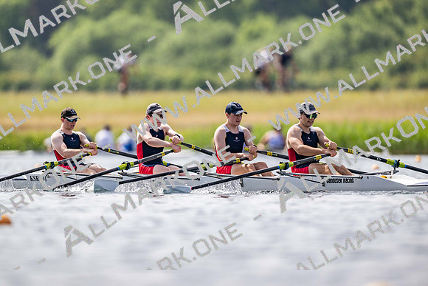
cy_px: 143
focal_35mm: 600
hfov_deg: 3.4
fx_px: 7135
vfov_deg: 2.3
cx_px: 214
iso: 160
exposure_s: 1/2500
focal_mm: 600
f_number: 4
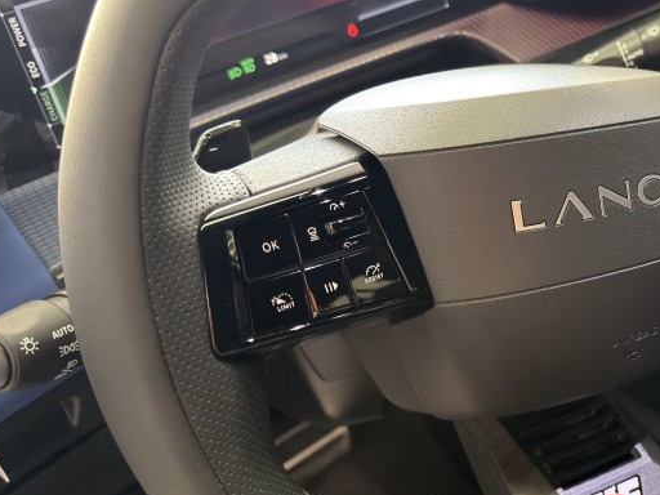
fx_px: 915
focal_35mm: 48
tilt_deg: -35.9
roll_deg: +3.9
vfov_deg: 30.3
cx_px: 581
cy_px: 226
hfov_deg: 37.3
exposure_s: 1/25
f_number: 1.78
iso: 500
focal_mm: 6.76
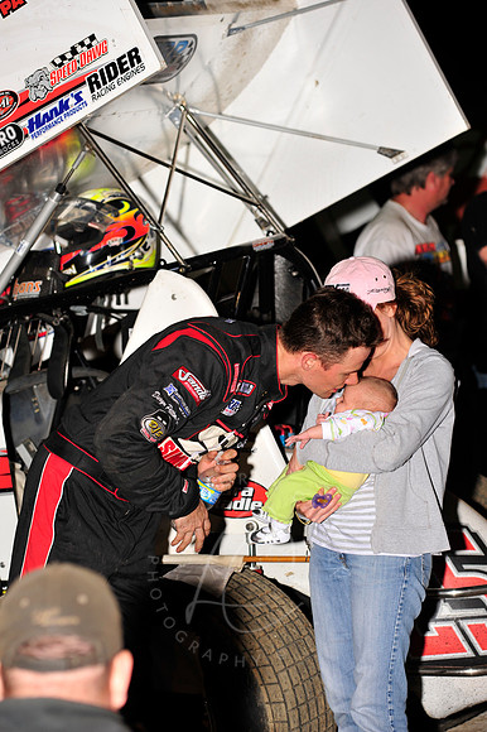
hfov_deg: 10.1
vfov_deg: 15.2
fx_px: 2742
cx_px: 244
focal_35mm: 135
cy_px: 366
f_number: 5.6
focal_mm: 135
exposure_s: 1/250
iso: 500
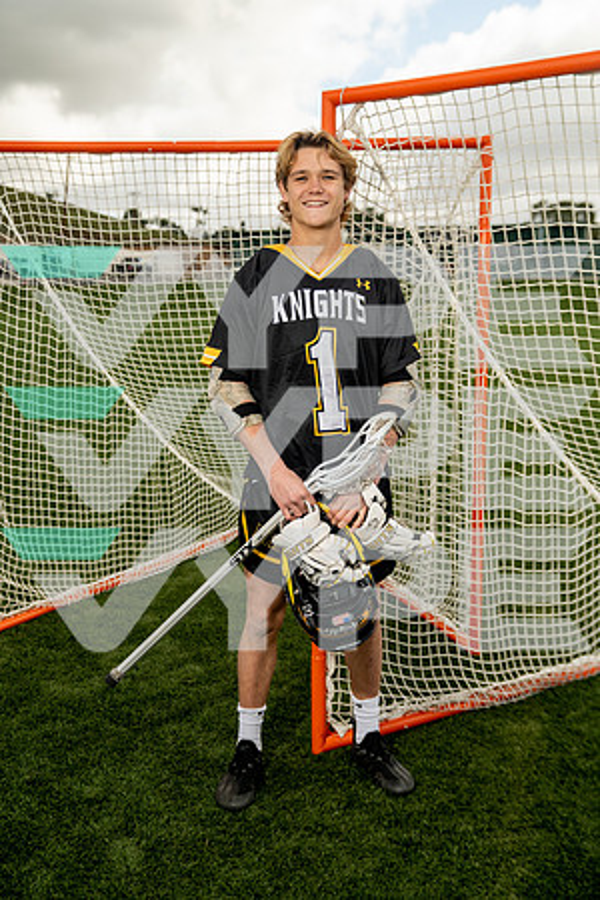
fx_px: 1025
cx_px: 300
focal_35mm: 41
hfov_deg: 32.6
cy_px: 450
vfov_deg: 47.4
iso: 200
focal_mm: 41
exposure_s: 1/250
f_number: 3.5
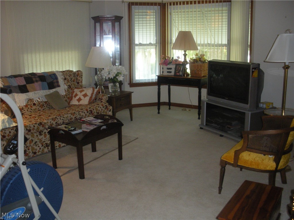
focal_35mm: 36
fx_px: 306
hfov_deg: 51.4
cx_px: 147
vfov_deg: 39.7
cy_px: 110
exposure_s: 1/30
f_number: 3.5
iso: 285
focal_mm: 6.3
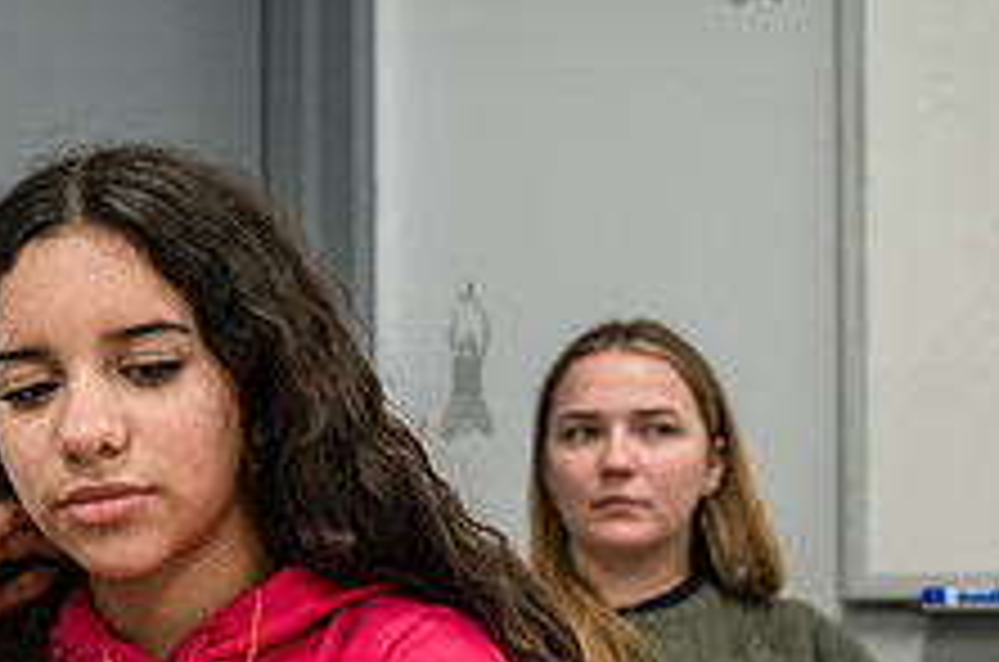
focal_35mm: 144
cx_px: -117
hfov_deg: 14.0
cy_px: 576
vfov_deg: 9.4
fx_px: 3987
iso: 4000
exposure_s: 1/400
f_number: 4
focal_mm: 55
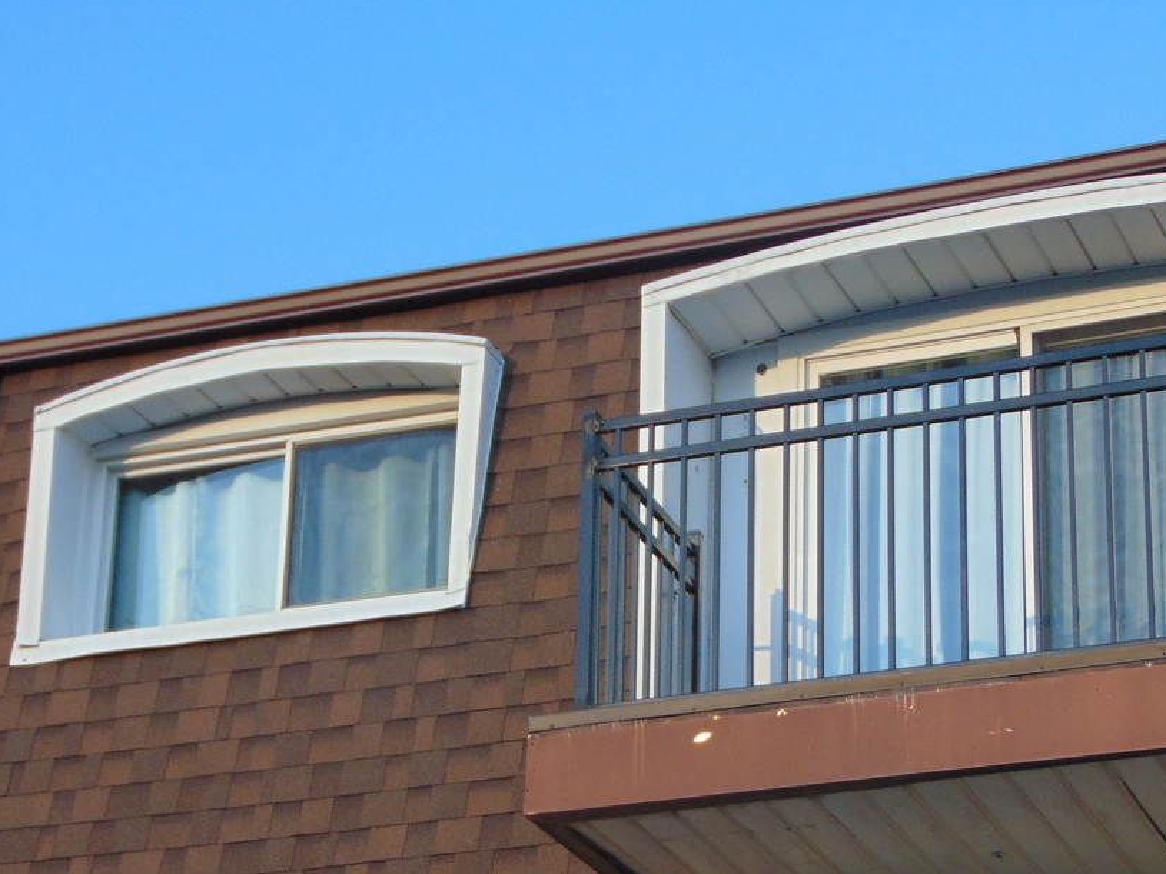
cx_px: 591
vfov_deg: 13.9
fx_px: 3570
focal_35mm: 106
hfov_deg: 18.5
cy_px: 664
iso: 80
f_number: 3.6
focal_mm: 10.8
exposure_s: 1/250
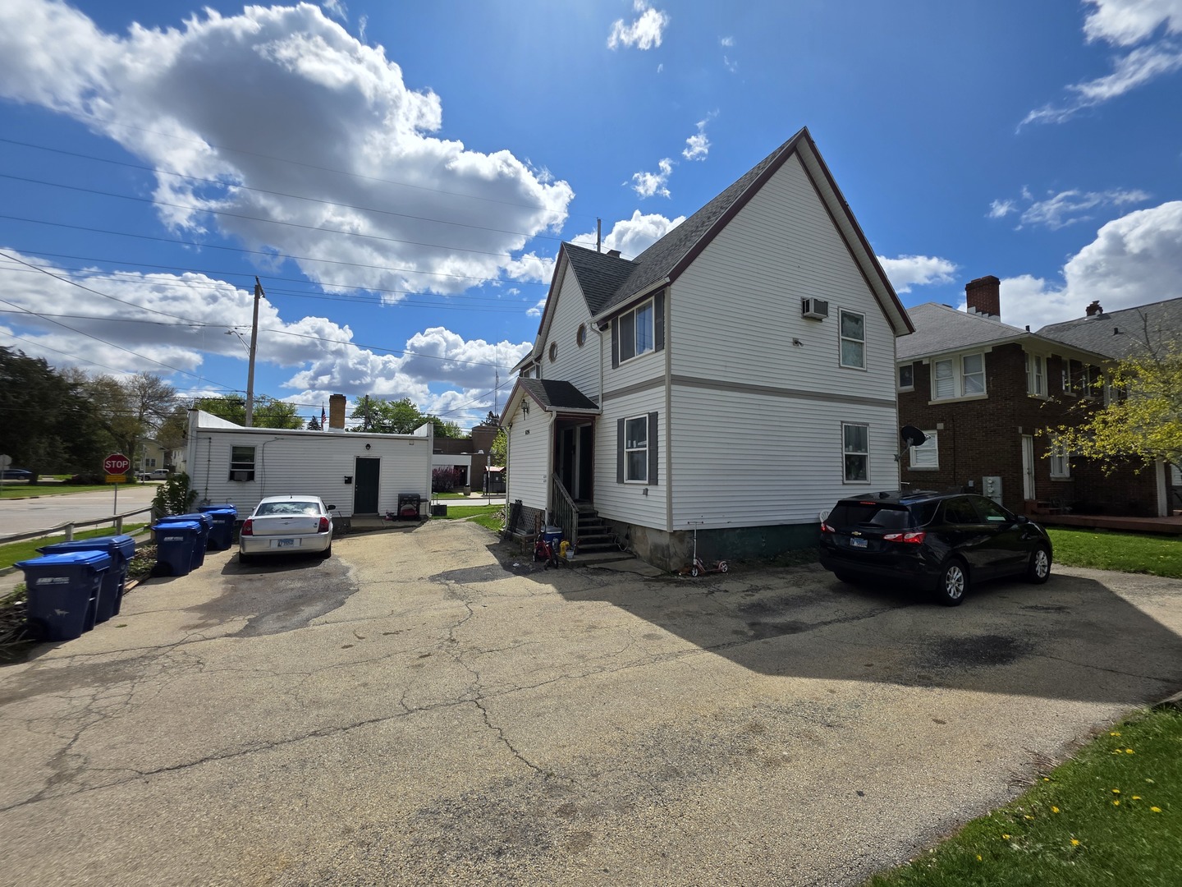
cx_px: 591
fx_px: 444
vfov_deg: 89.9
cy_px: 444
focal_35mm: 13
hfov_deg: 106.2
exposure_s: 1/4217
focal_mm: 2.2
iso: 40
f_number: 1.9
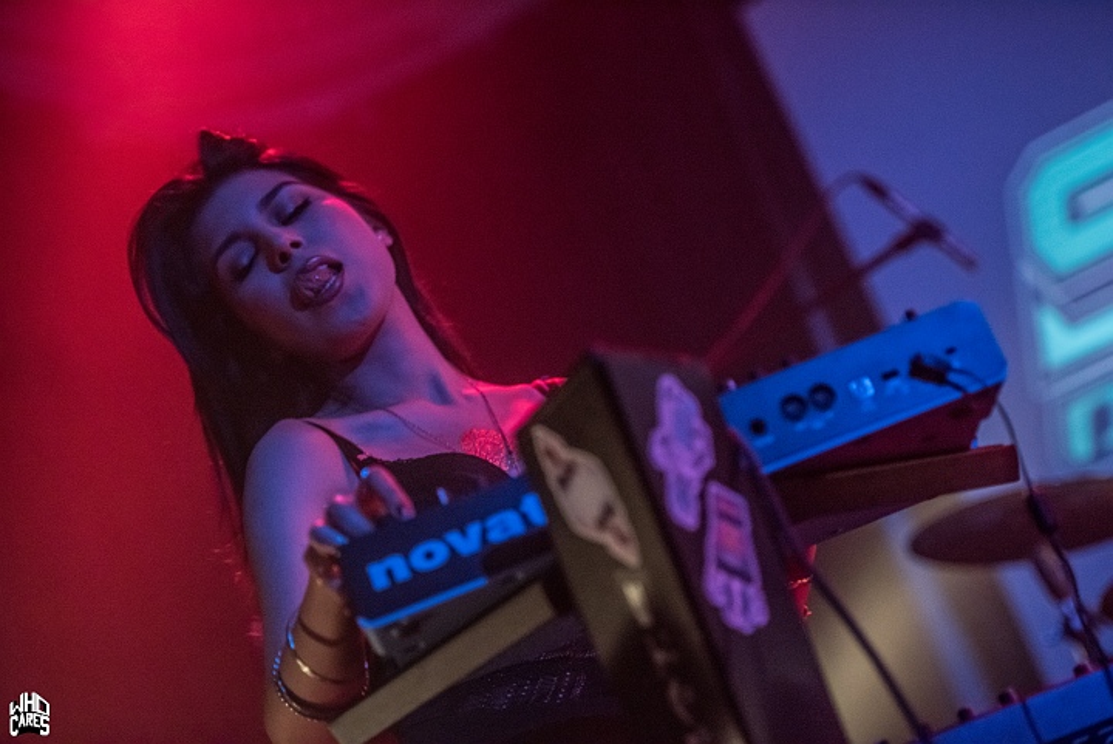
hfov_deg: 22.1
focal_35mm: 92
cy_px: 372
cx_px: 556
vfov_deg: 14.9
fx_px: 2846
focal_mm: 92
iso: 3200
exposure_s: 1/100
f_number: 2.8
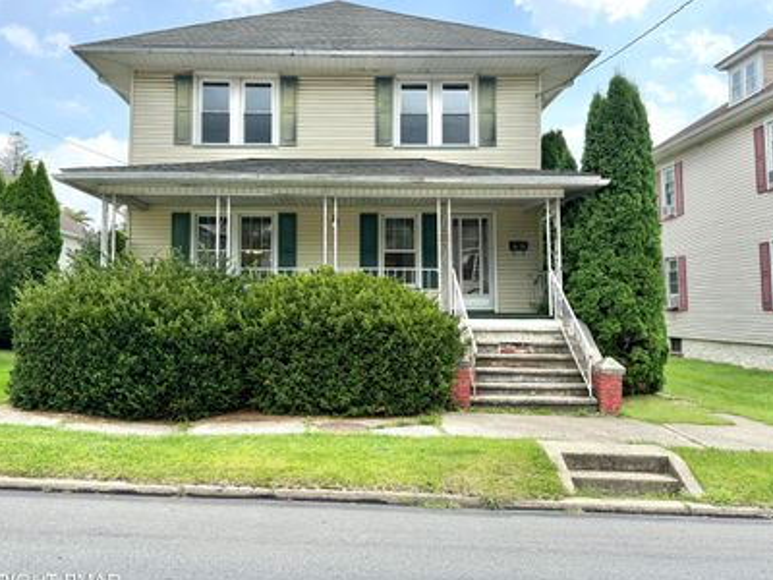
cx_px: 354
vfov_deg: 46.7
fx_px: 670
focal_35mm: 30
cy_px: 252
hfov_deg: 59.9
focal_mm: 6.76
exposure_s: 1/3759
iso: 100
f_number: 1.78
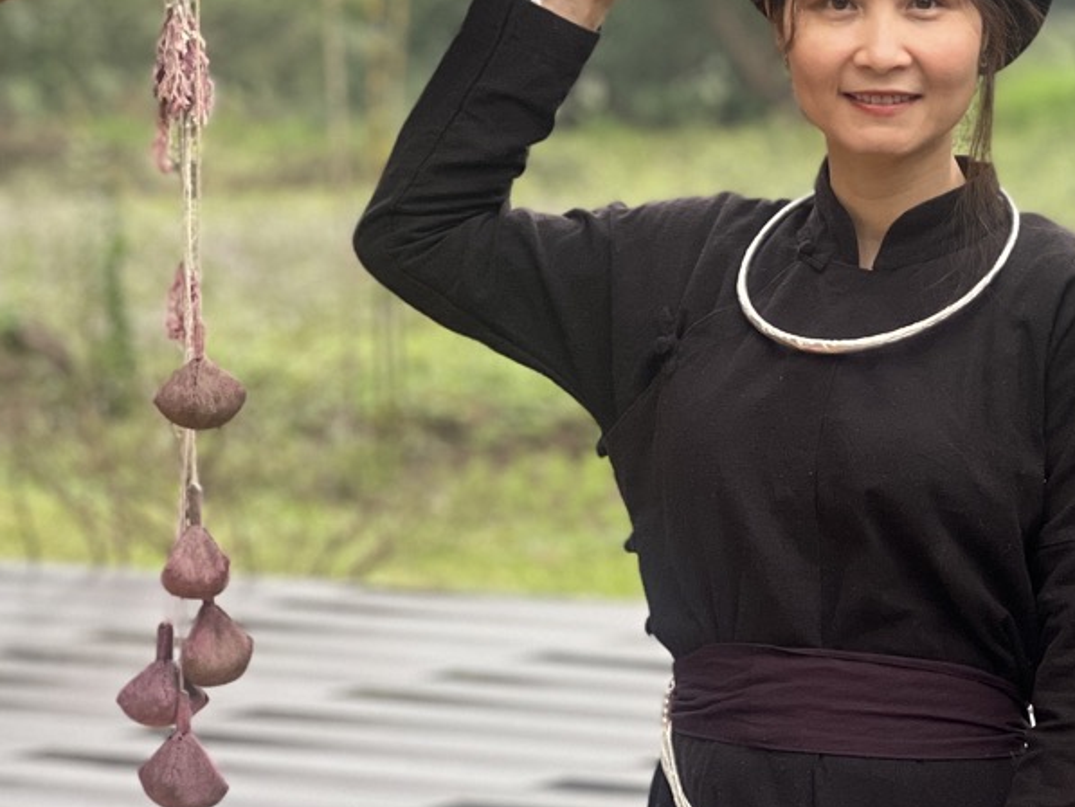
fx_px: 5125
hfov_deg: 11.9
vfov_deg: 9.0
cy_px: 254
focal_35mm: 165
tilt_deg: -3.1
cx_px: 893
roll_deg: -0.2
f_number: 2.8
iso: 250
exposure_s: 1/78
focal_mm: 9
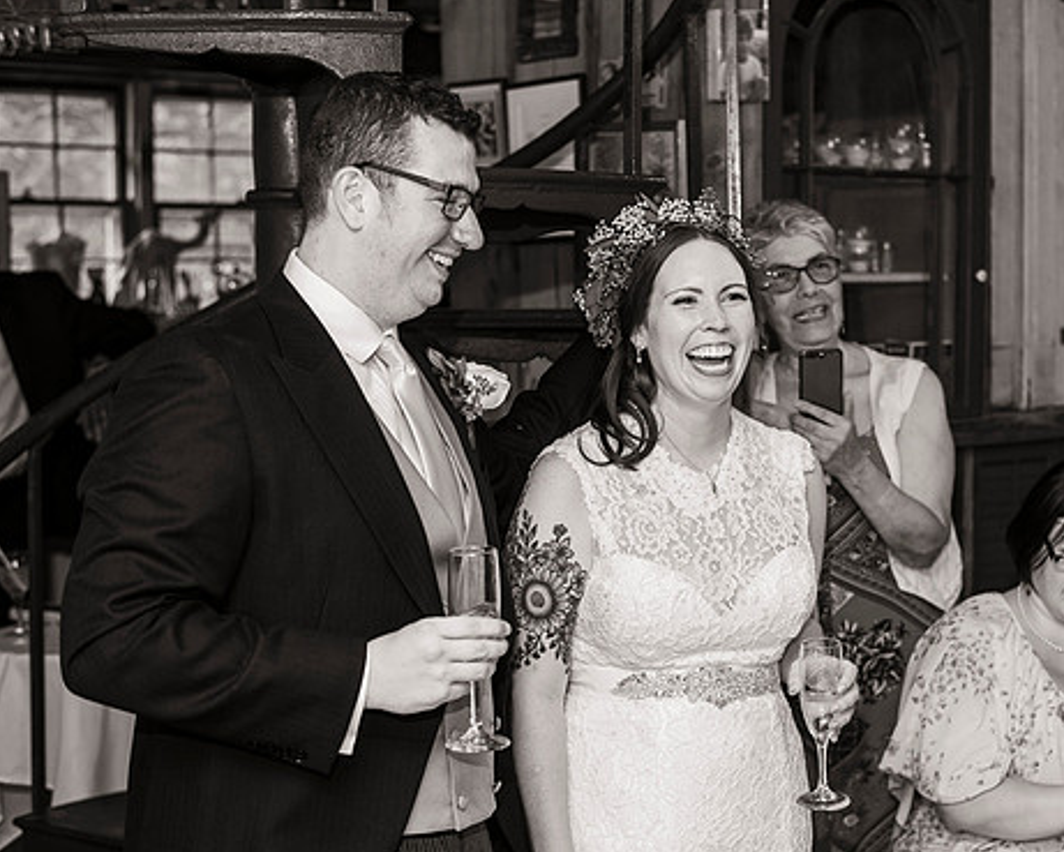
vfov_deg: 25.8
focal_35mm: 59
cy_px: 438
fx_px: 1858
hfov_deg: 31.8
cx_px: 665
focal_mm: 50
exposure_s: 1/100
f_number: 3.2
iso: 500
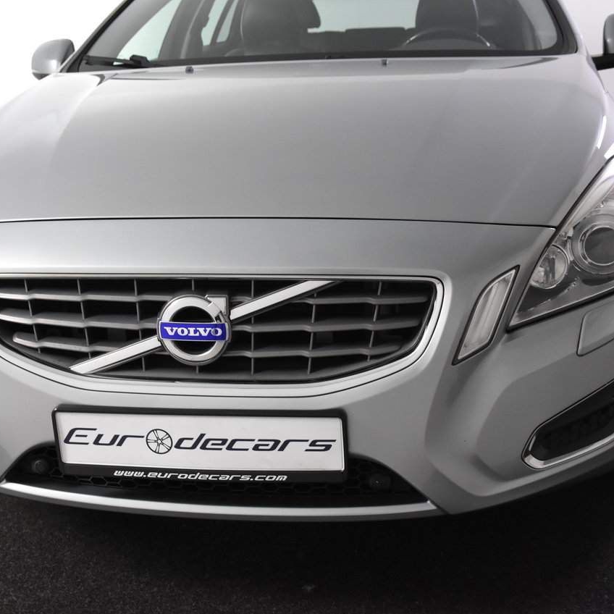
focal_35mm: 50
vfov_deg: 34.0
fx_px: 1003
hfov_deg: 34.0
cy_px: 308
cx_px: 279
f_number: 5
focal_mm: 26
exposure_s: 1/100
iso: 1600
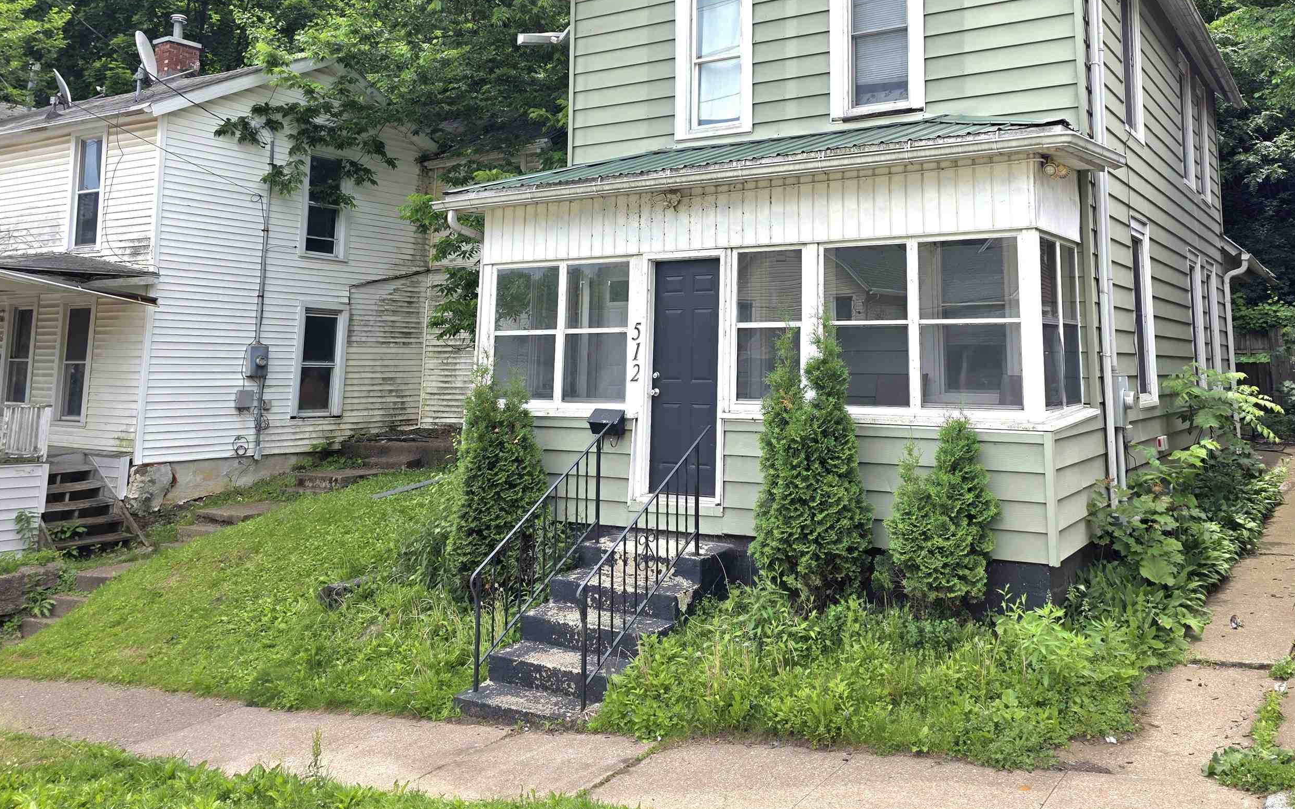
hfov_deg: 62.5
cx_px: 760
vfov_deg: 41.0
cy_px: 234
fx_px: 1059
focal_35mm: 30
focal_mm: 6.3
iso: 80
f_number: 1.7
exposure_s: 1/2500
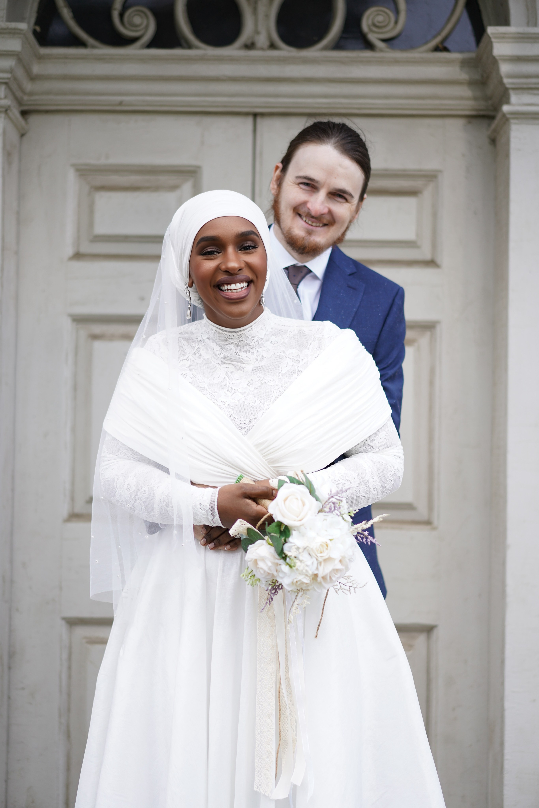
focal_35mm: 55
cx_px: 270
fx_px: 1235
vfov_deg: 36.2
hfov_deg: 24.6
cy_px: 404
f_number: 1.8
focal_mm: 55
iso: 125
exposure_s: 1/250
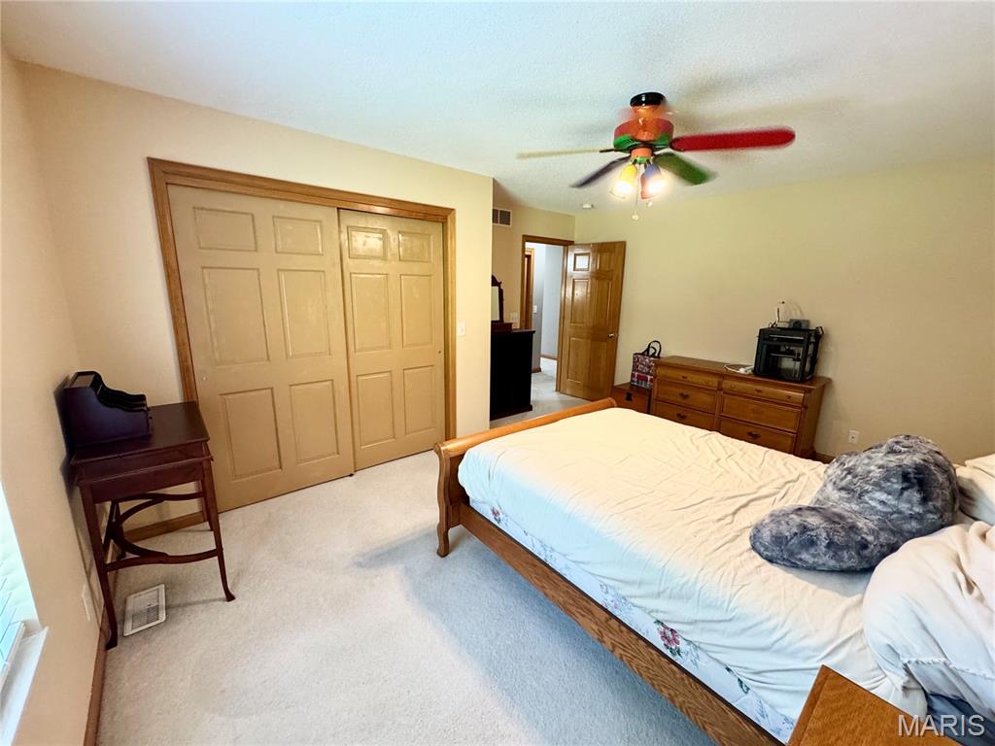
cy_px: 373
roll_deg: -1.2
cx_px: 498
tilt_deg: -12.3
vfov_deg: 85.7
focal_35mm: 14
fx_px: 402
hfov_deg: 102.1
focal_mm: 2.22
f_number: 2.2
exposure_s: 1/60
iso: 250
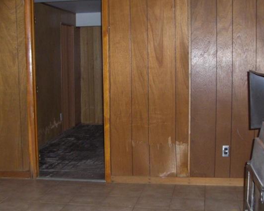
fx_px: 438
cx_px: 119
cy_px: 115
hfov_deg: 33.5
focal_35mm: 56
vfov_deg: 27.1
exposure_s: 1/60
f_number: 2.7
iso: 200
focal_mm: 6.2
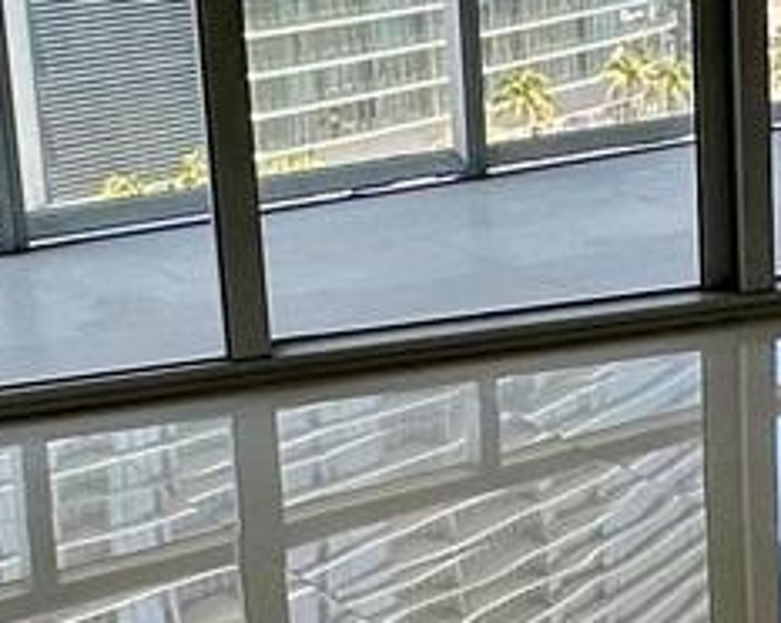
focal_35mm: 94
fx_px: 2171
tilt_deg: -12.7
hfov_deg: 18.1
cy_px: 171
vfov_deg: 16.3
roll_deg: -1.1
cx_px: 1183
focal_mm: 2.22
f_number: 2.2
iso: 40
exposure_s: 1/165
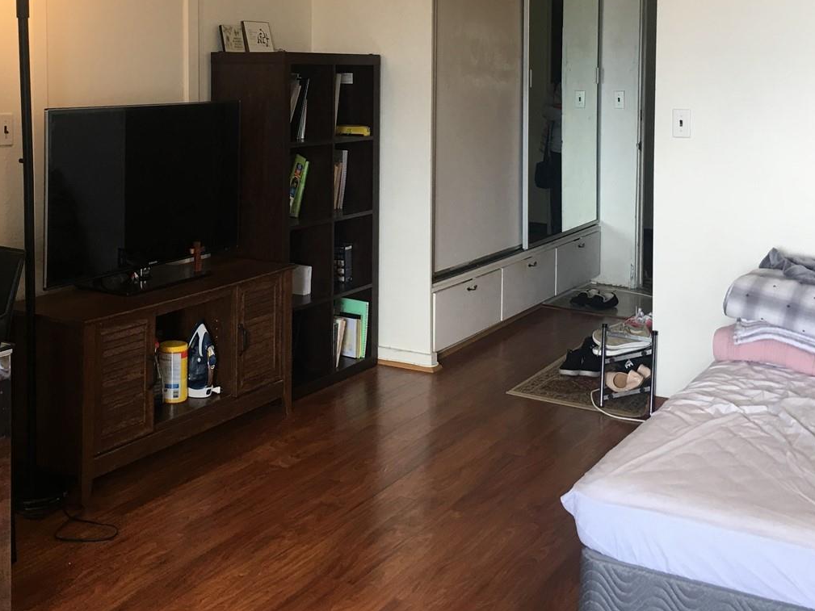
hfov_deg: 41.1
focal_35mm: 46
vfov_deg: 30.9
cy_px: 142
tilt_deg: -2.8
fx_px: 1083
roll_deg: -0.7
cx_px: 334
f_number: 2.2
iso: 25
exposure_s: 1/15
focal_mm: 4.15
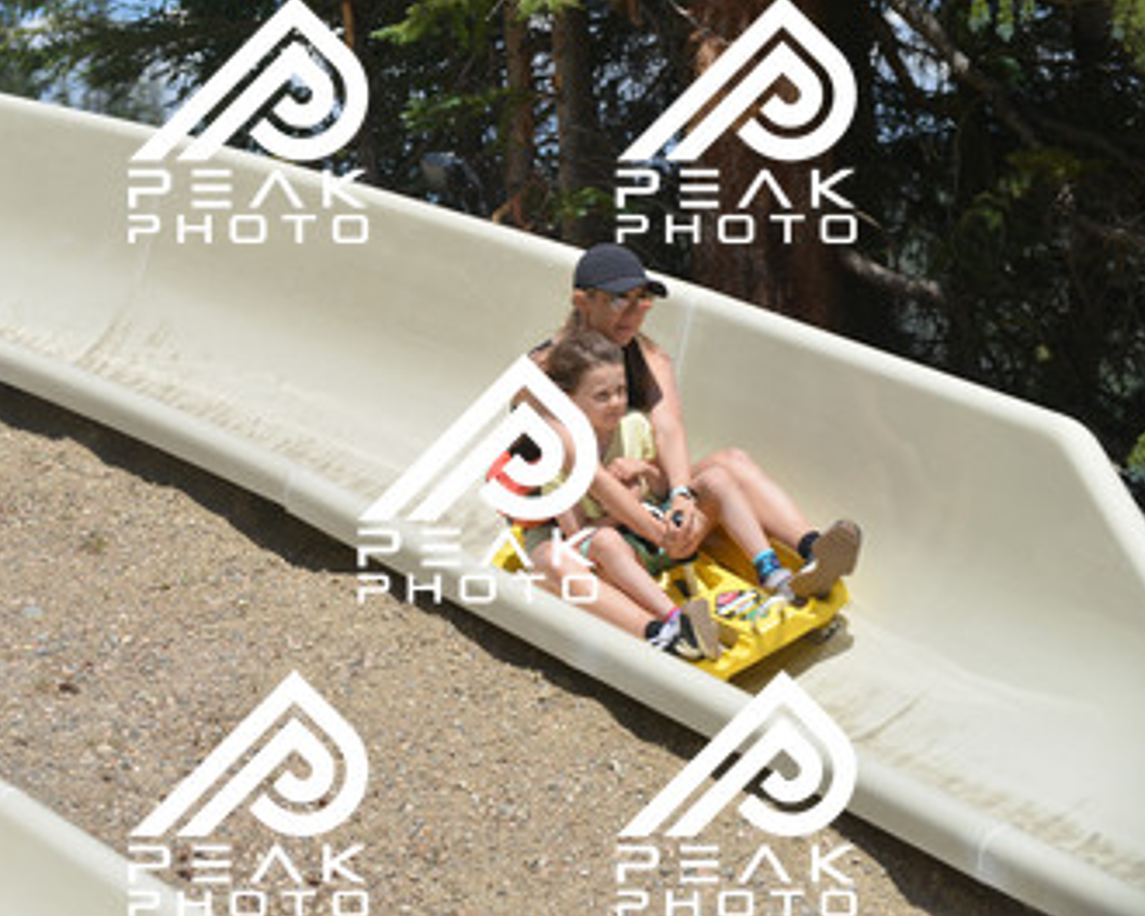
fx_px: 4710
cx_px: 493
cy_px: 456
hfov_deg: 13.9
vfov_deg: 11.1
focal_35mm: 139
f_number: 6.3
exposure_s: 1/800
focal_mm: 122
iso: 140
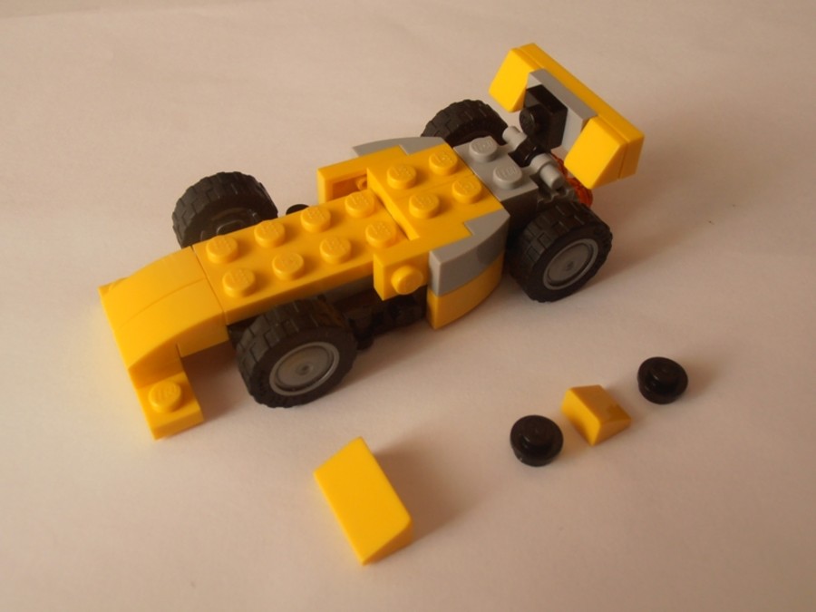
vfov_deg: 38.7
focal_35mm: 37
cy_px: 306
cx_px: 408
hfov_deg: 50.1
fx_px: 872
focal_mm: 6.61
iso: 125
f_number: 3.9
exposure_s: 1/13
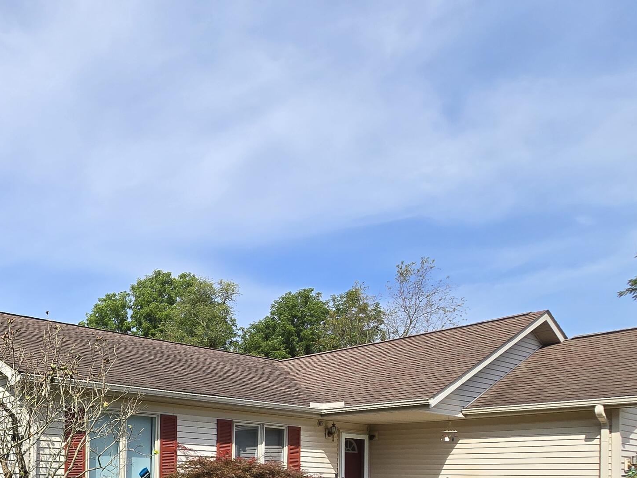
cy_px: 461
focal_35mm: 27
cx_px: -3
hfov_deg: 51.9
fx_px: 497
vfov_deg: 44.8
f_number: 2.2
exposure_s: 1/2043
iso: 50
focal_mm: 2.2
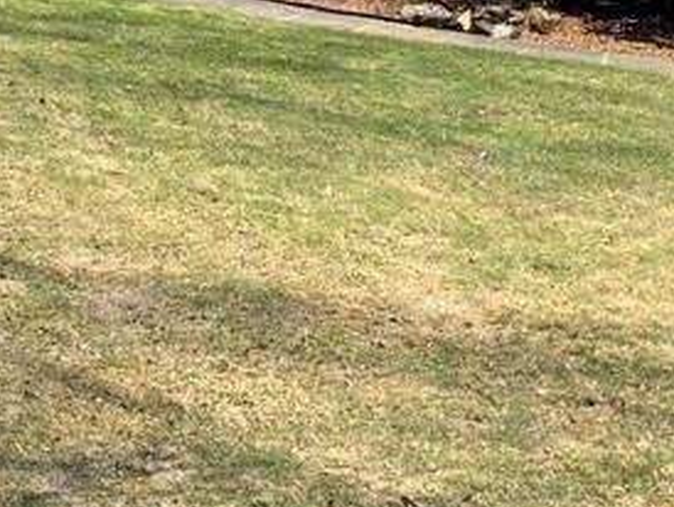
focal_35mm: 97
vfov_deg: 14.4
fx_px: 1890
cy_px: -204
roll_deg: +0.9
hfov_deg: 19.1
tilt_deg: +1.4
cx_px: -128
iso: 25
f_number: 1.8
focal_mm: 4.25
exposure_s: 1/864
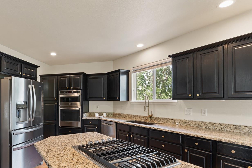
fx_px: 152
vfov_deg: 57.6
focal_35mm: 22
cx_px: 87
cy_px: 99
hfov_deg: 77.3
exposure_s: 1.3
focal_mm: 11
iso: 125
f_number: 9
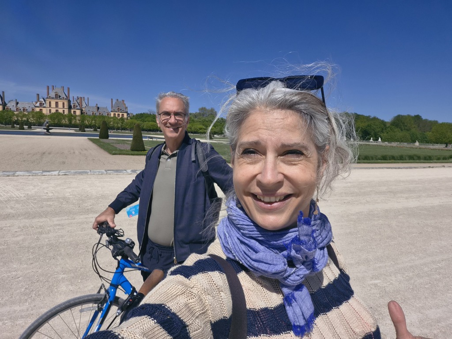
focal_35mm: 23
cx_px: 226
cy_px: 170
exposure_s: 1/2568
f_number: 2.2
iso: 25
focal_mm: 2.7
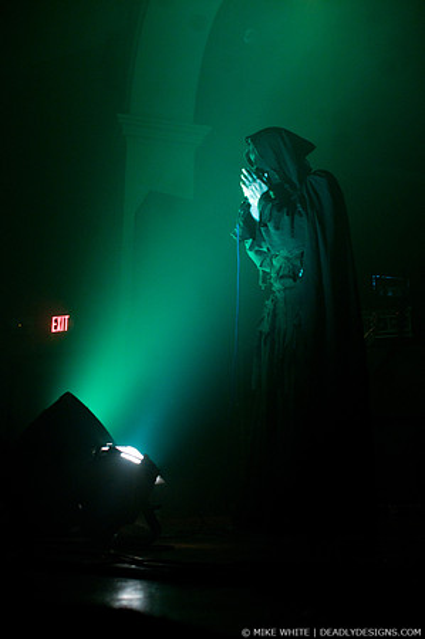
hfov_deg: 29.8
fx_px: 799
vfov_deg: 43.6
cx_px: 212
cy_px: 320
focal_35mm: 45
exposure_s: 1/15
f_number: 4.5
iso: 1000
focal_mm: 30
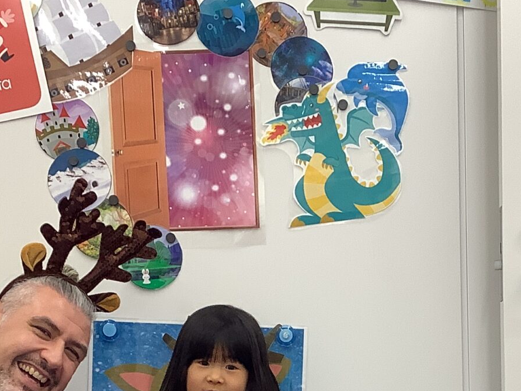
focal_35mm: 89
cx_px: 317
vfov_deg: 15.7
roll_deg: +1.9
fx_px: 1340
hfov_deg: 22.0
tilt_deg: -3.6
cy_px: 514
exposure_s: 1/100
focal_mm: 3.3
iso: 80
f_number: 2.4
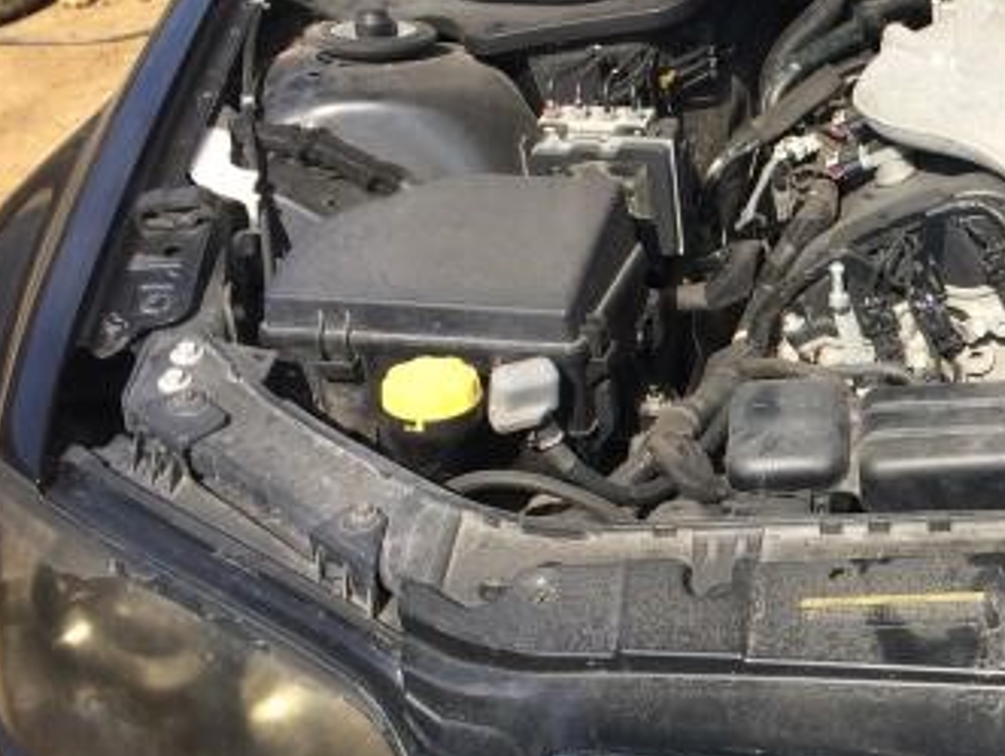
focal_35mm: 70
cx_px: 1072
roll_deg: +1.0
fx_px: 2035
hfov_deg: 25.9
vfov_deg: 21.0
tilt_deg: -29.4
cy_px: 492
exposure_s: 1/1001
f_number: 2.2
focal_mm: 4.15
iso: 32
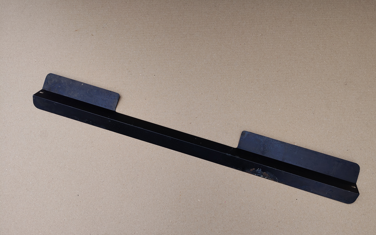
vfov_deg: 47.3
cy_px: 141
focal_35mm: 26
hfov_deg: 70.4
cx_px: 191
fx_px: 266
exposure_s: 1/440
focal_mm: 5.56
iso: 100
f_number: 1.8
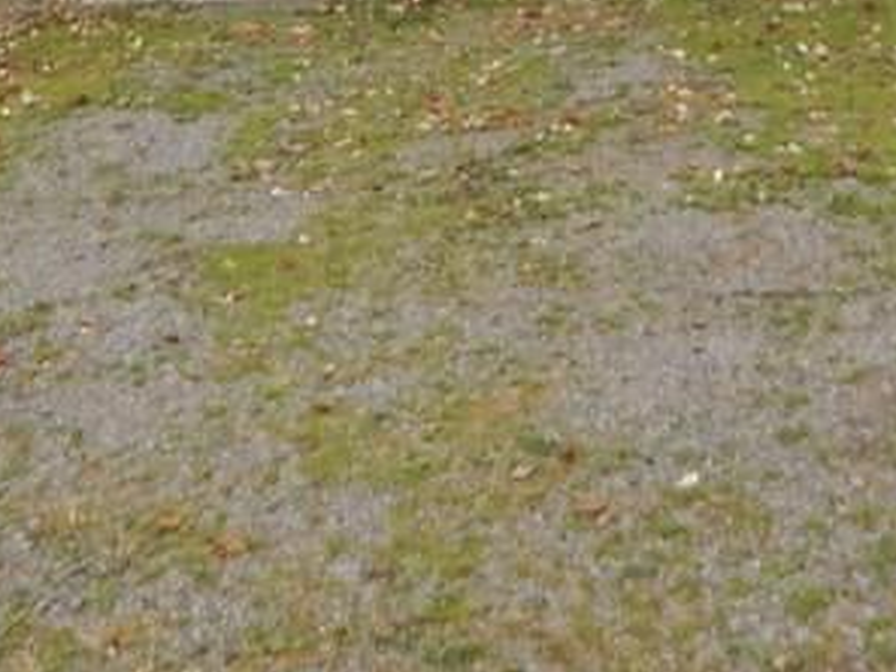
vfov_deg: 17.4
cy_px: -342
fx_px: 1967
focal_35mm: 76
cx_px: 857
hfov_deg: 24.7
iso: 125
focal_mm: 4
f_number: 3
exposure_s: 1/320
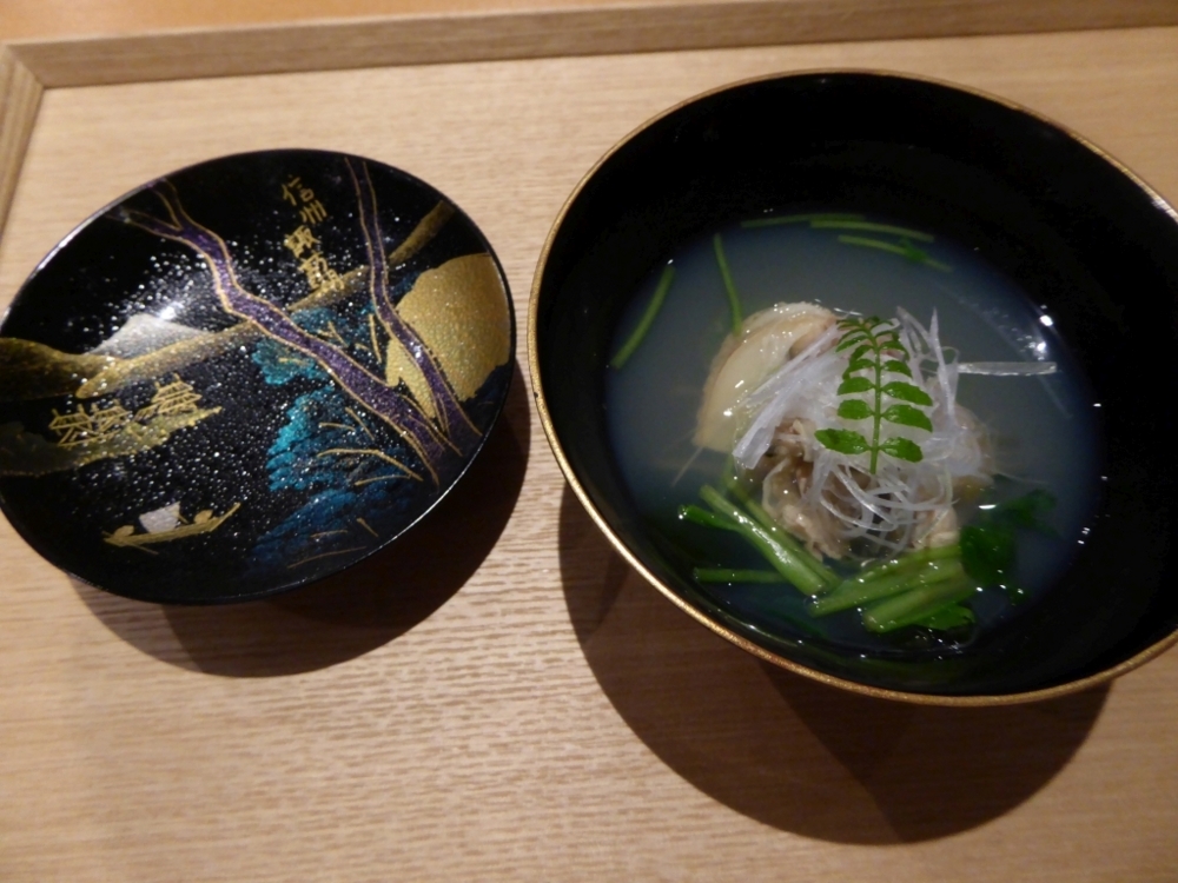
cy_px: 442
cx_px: 589
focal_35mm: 25
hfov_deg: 69.4
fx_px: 851
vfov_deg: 54.9
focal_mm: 4.3
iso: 400
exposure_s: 1/13
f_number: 3.3
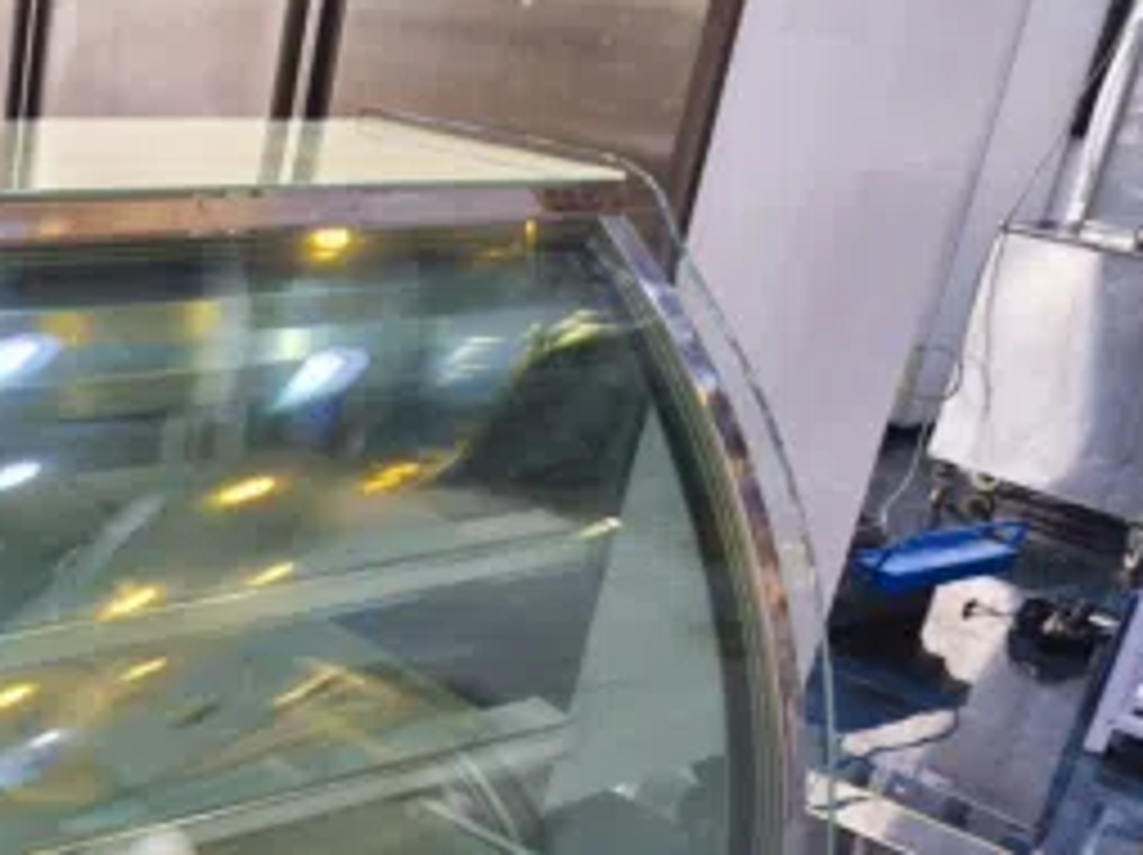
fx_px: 1913
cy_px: 945
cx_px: -86
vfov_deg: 23.6
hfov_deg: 30.1
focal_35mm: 58
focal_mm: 6.18
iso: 320
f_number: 1.65
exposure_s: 1/50
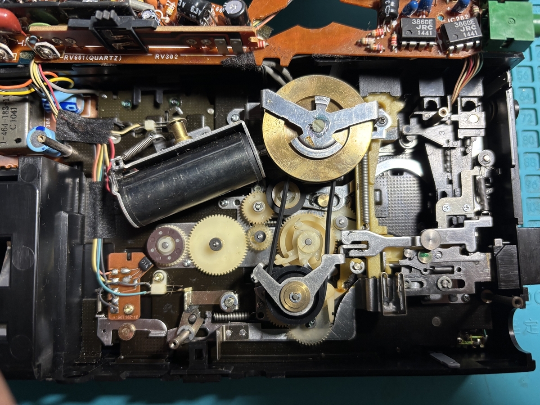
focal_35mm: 26
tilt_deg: -84.2
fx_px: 406
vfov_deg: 53.1
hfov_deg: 67.3
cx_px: 270
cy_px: 202
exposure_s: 1/60
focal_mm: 5.96
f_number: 1.6
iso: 160
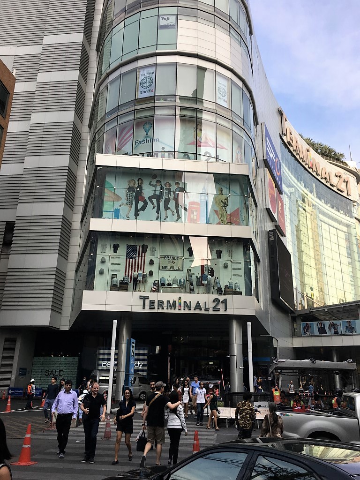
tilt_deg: +21.2
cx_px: 180
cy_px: 240
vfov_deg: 61.7
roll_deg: -1.3
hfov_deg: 48.2
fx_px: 402
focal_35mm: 29
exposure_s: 1/574
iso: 25
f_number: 2.2
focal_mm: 4.15
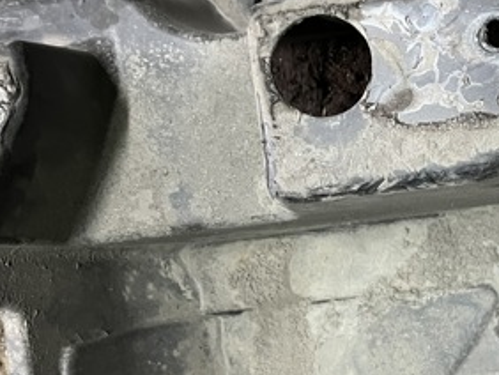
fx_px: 851
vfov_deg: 24.8
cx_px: 354
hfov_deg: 32.2
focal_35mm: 59
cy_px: 225
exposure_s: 1/25
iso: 500
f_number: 1.6
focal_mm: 5.1
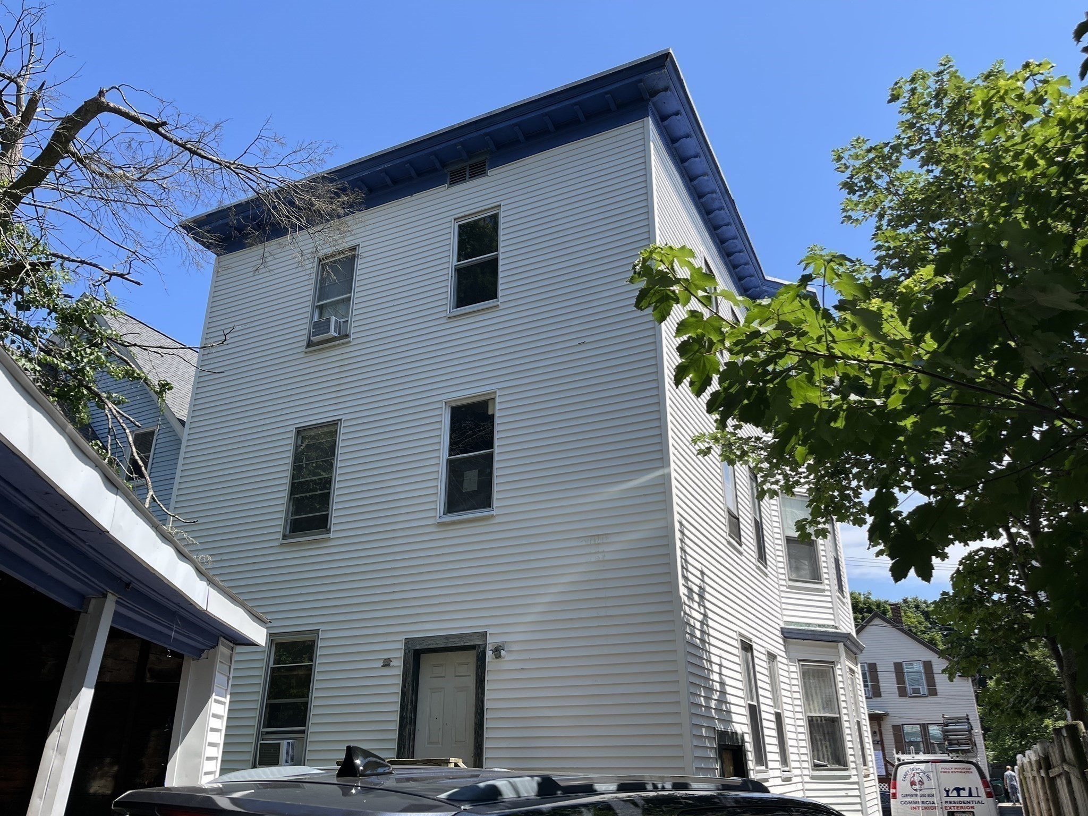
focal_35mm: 26
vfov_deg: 53.1
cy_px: 408
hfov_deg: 67.3
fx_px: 817
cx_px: 544
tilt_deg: +22.8
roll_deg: +0.3
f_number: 1.6
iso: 50
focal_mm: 5.1
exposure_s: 1/1992
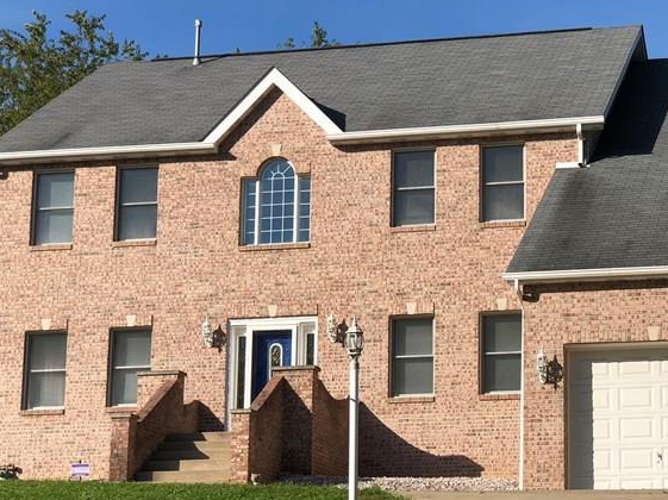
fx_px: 1832
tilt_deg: +11.9
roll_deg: -0.9
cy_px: 295
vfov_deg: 15.5
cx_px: 518
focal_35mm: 95
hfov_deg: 20.5
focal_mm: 6
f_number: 2.4
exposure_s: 1/1116
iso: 16
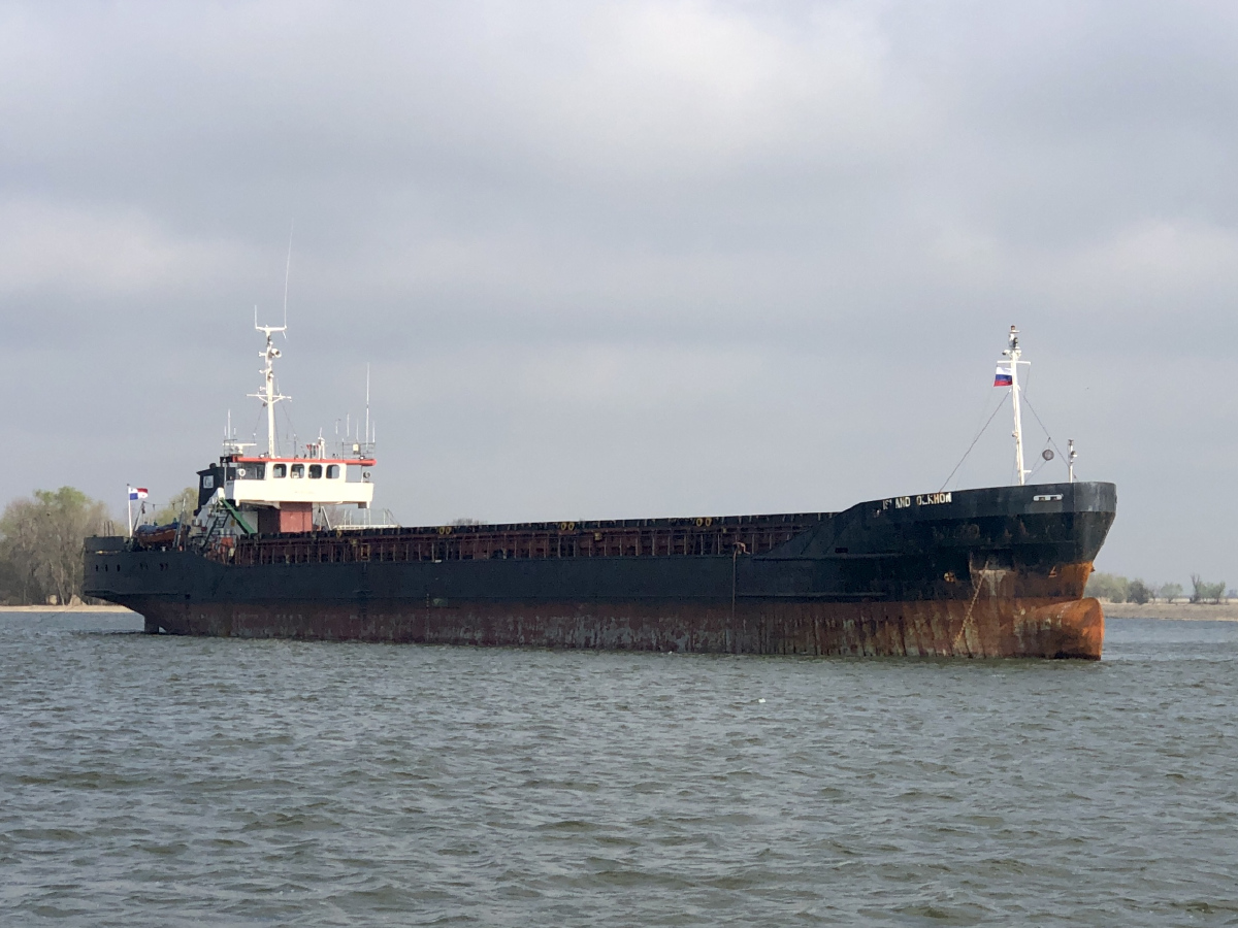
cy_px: 464
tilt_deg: +1.8
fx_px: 1860
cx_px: 619
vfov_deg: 28.0
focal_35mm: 52
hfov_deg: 36.8
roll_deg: -1.6
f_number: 2.4
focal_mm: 6
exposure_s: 1/1297
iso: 16
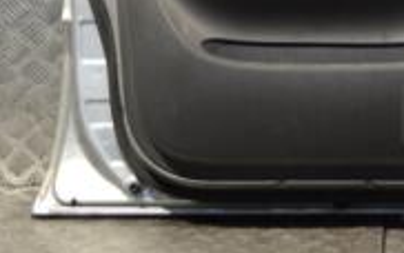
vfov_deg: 9.0
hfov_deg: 14.7
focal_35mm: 141
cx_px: 360
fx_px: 1553
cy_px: -182
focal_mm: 28
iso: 180
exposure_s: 1/30
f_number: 4.5
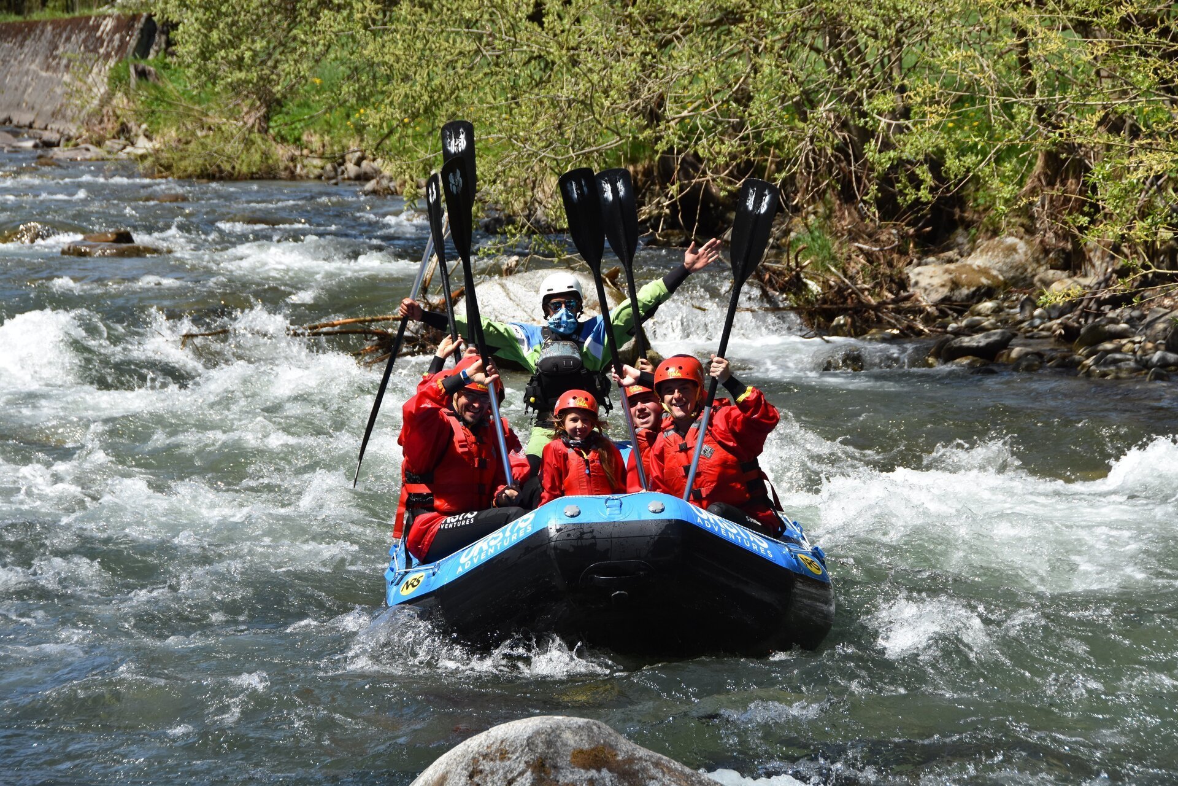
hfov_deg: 16.7
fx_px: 4025
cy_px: 393
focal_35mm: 123
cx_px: 589
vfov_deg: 11.1
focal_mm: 82
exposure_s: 1/1600
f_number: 6.3
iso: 400
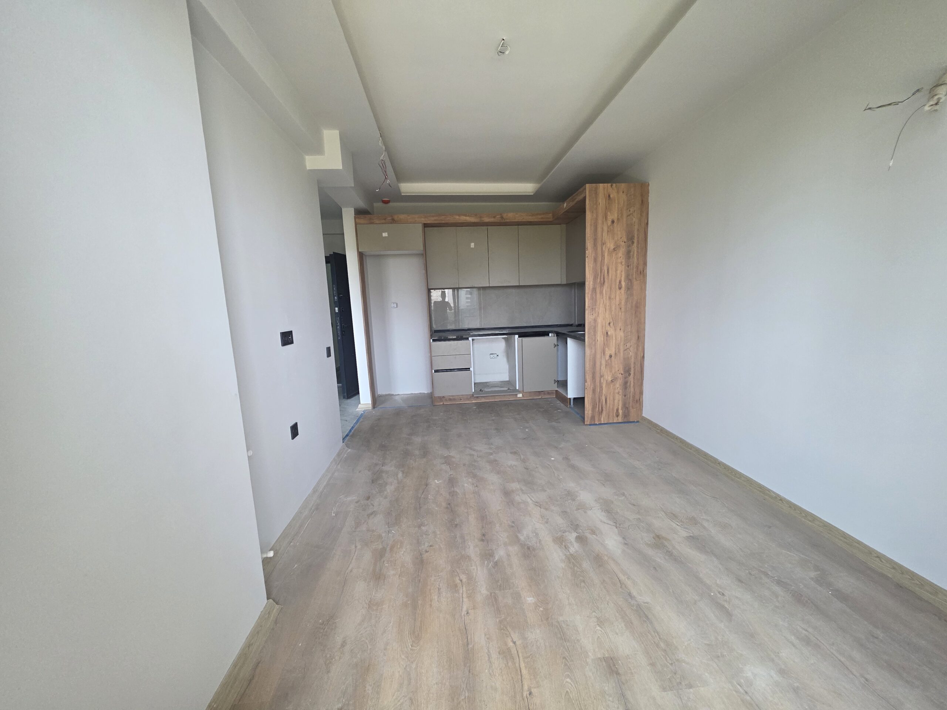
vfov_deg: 89.9
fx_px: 356
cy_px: 355
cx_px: 474
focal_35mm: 13
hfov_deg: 106.2
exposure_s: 1/359
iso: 400
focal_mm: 2.2
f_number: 1.9
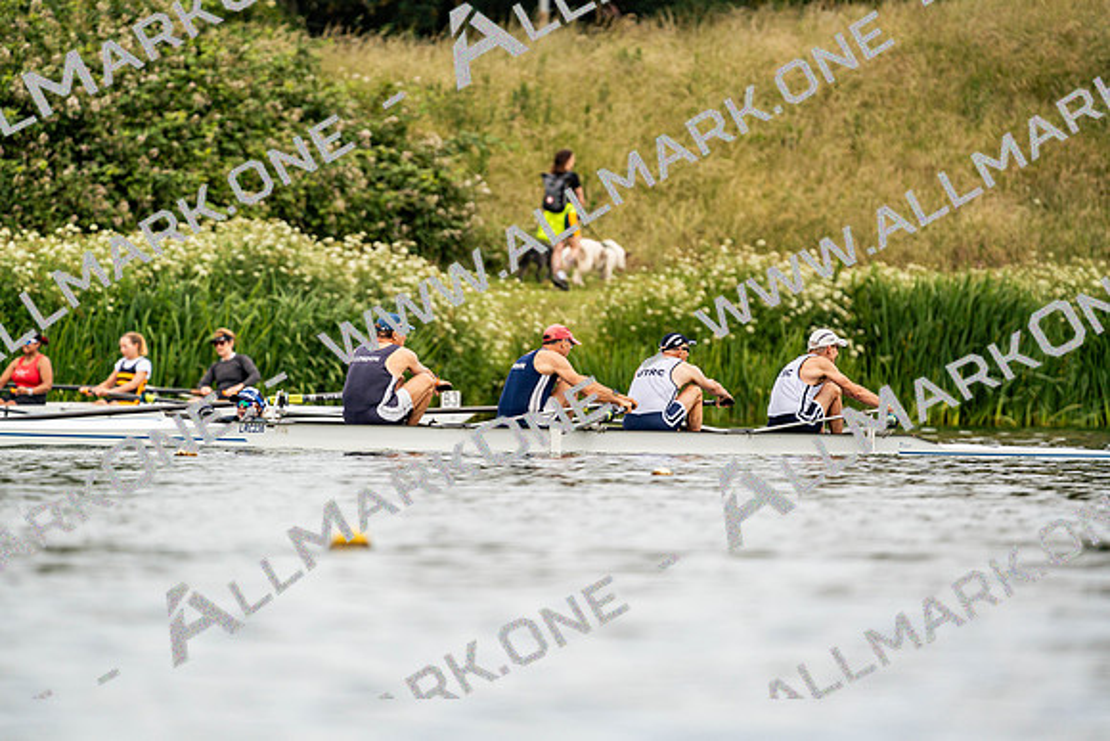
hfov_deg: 3.4
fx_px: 18503
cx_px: 555
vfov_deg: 2.3
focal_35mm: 600
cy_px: 370
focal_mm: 600
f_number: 6.3
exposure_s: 1/2000
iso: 320
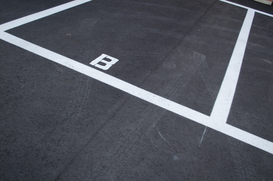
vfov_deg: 36.7
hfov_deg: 53.2
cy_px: 90
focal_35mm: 36
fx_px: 272
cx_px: 136
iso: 160
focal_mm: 24
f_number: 4
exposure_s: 1/40
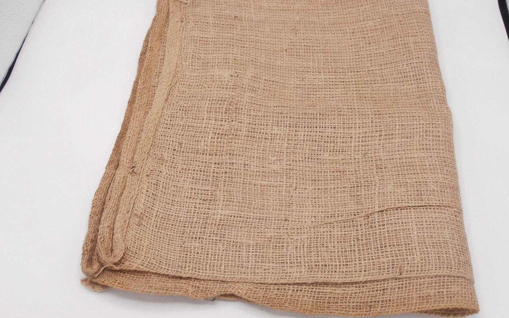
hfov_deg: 48.2
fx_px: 569
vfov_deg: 31.2
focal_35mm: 41
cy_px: 139
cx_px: 253
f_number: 3.9
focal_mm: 6.67
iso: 200
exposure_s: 1/400
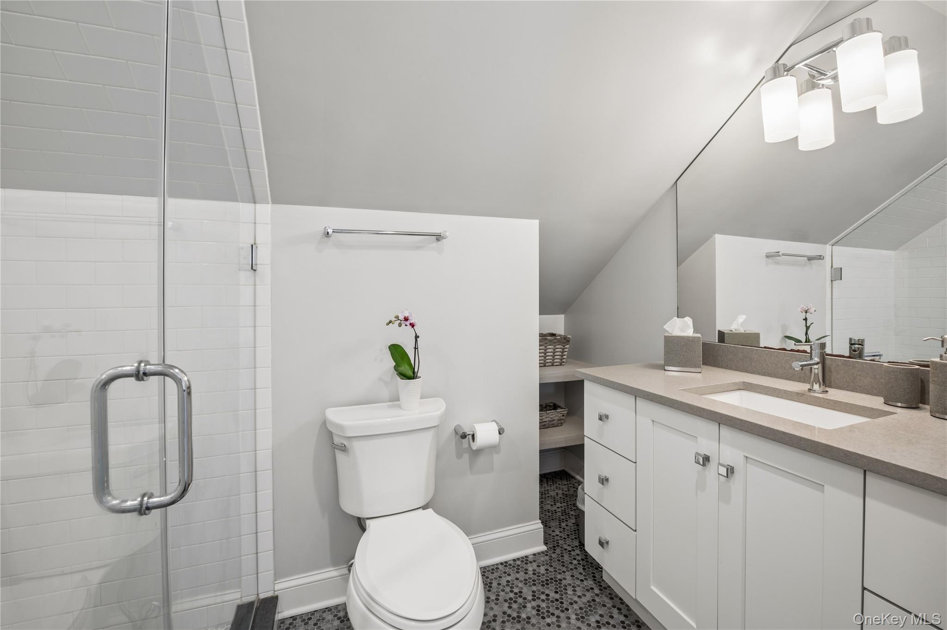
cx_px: 474
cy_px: 315
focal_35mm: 14
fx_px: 368
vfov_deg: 81.1
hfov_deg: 104.3
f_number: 11
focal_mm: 14
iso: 200
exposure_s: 1/8
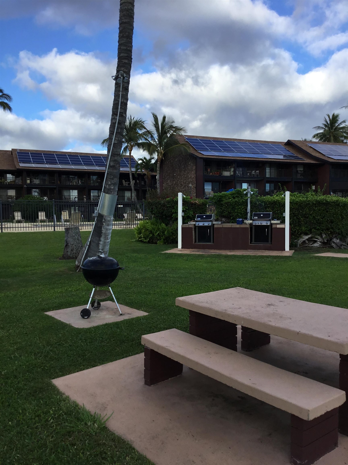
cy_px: 232
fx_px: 416
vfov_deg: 58.4
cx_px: 174
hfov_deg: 45.4
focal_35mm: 31
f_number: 2.4
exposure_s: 1/696
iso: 25
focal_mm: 3.3
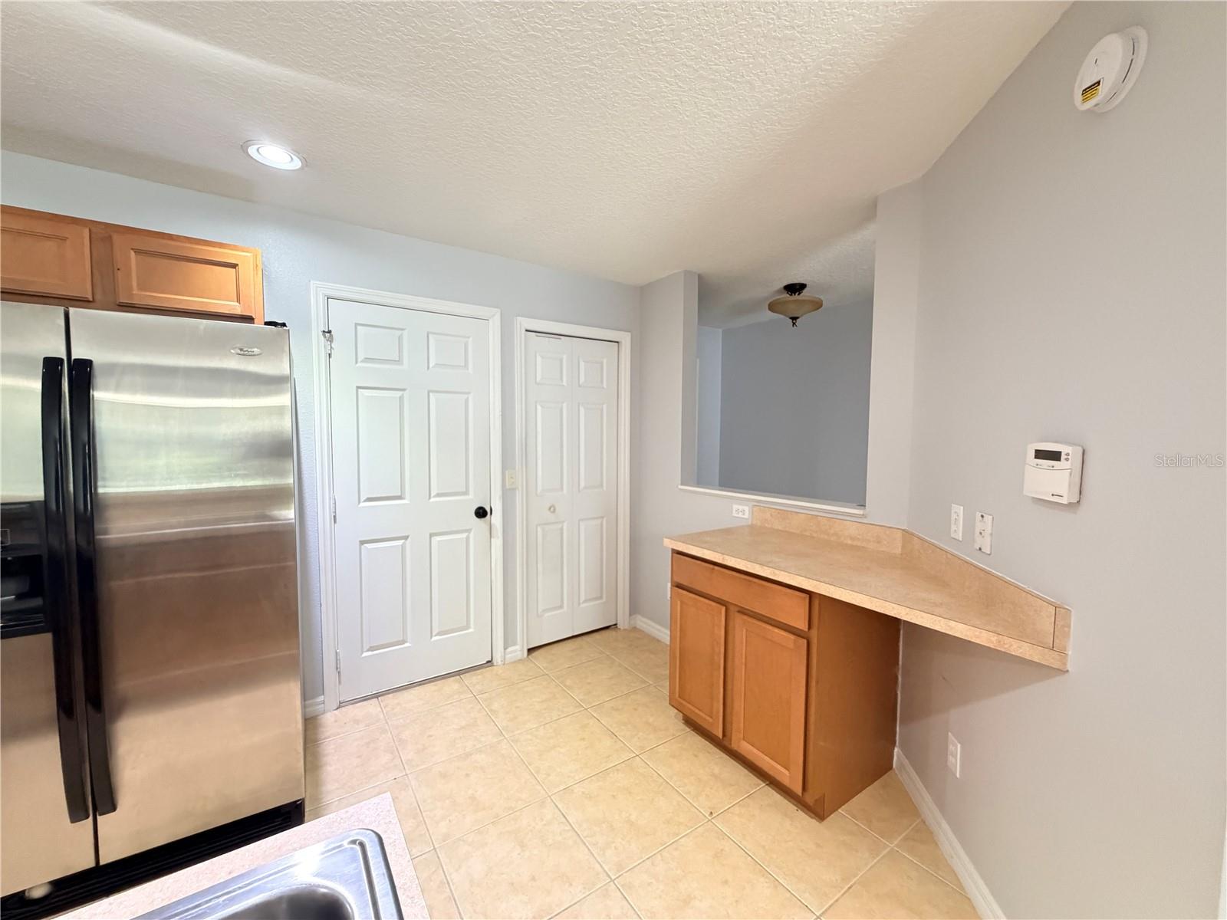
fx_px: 496
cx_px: 614
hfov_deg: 102.1
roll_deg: +0.4
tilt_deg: -3.5
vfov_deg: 85.7
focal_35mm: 14
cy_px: 460
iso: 640
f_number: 2.2
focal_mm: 2.22
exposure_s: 1/60
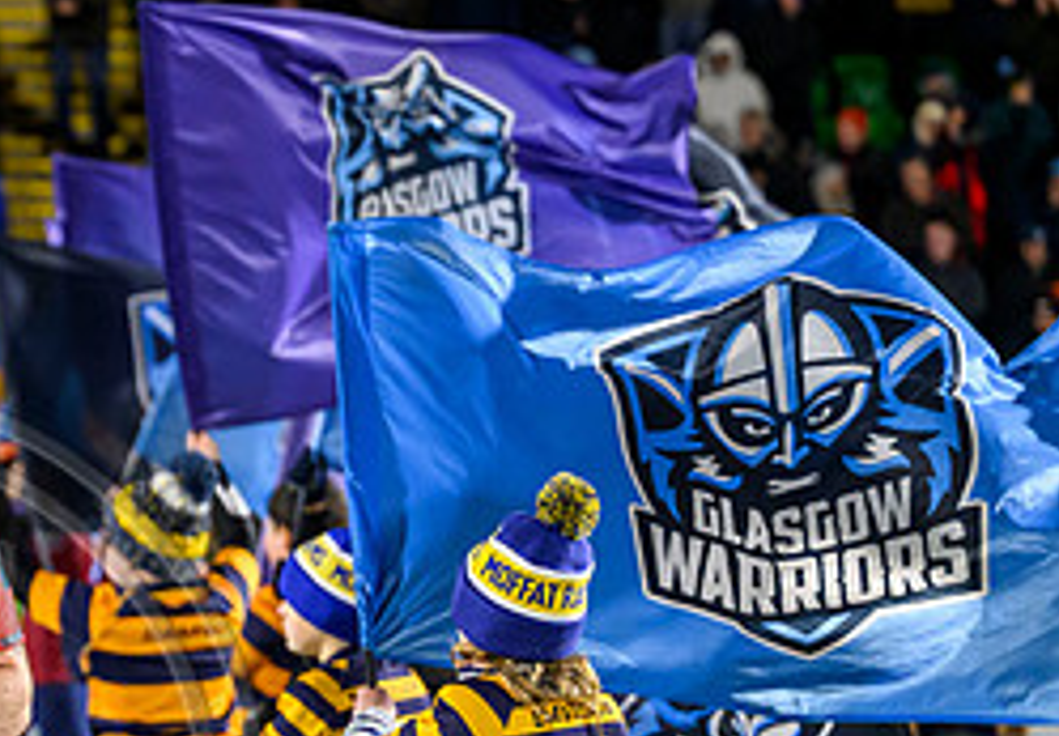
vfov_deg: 6.5
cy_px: 814
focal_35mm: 216
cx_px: -226
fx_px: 6437
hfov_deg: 9.3
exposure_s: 1/1250
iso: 4000
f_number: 2.8
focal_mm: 87
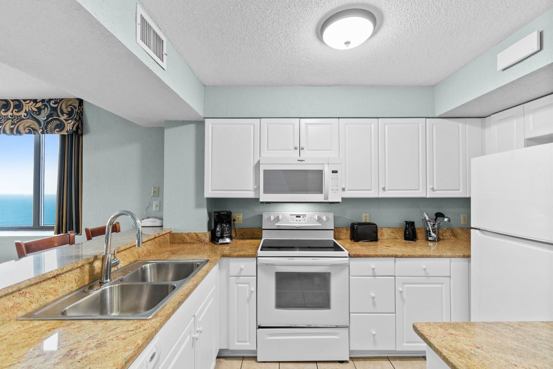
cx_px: 276
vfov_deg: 77.3
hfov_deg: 100.4
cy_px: 184
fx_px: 230
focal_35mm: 15
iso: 100
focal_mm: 10
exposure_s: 1/4
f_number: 4.5
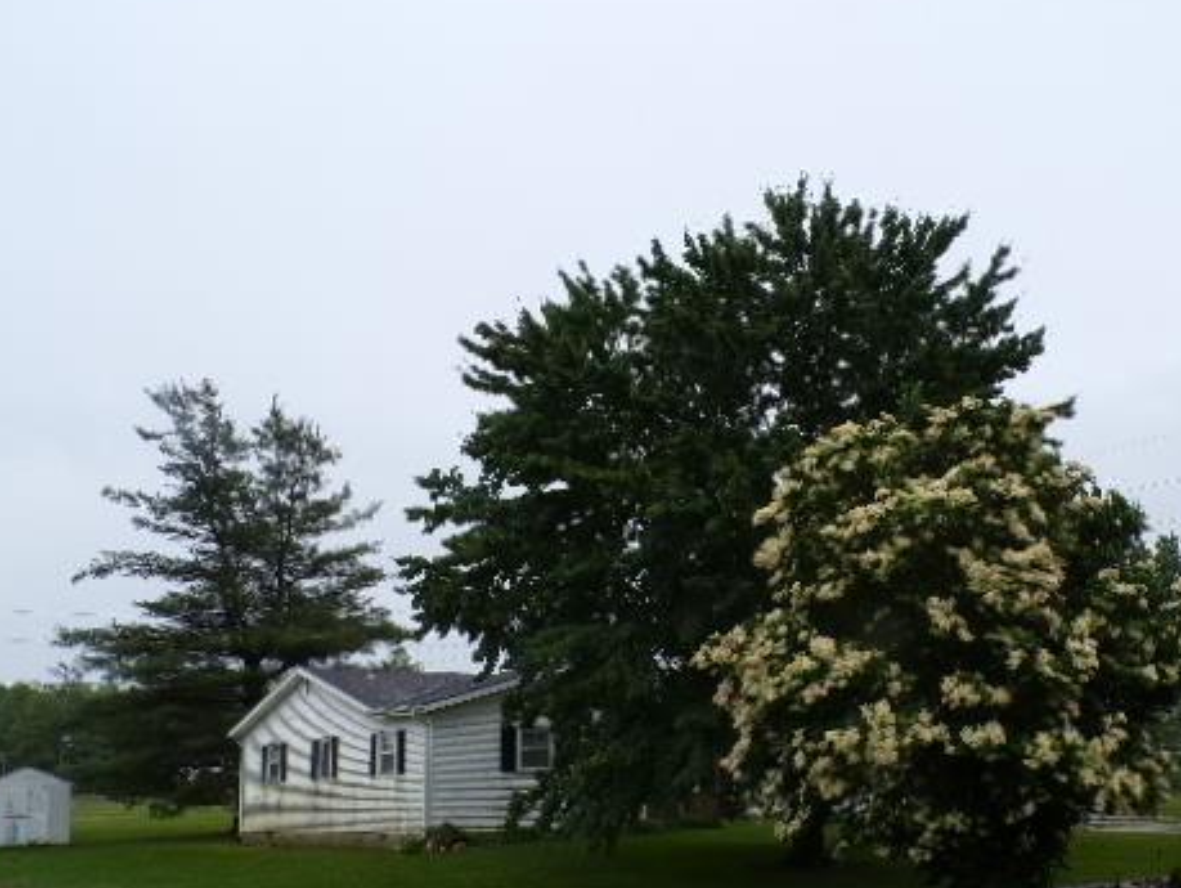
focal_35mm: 39
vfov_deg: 36.6
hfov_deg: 47.0
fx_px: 1332
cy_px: 579
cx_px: 795
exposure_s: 1/150
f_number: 4.6
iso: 100
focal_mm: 5
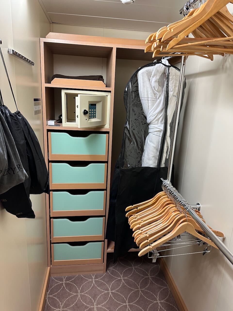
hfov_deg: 56.8
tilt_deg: -15.7
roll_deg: -1.8
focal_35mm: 24
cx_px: 116
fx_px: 215
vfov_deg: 71.6
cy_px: 156
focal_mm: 6.86
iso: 200
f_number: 1.78
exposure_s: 1/60
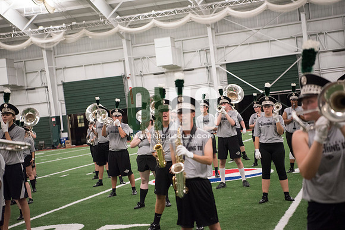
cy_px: 115
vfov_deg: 19.5
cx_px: 172
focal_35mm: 70
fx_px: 671
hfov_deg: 28.8
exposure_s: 1/200
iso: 3200
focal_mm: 70
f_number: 3.2
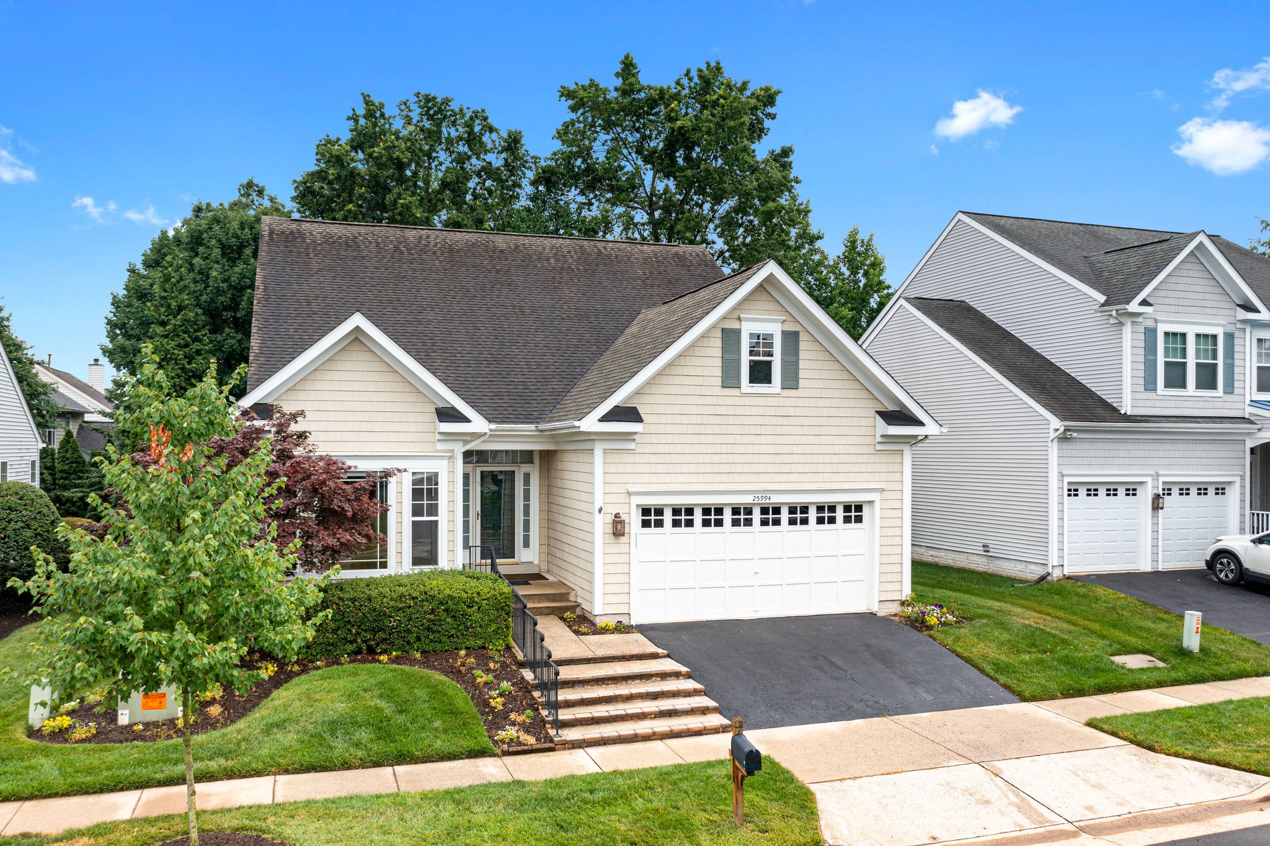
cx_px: 635
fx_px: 987
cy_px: 423
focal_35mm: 28
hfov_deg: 65.5
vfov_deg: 46.4
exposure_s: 1/240
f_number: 4
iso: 100
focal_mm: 10.26
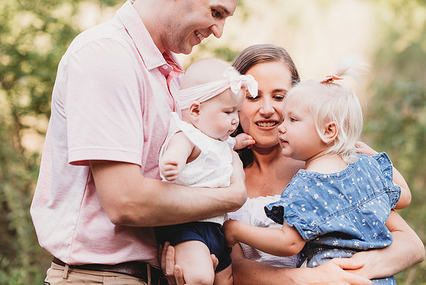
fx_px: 1006
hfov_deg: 23.9
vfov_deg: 16.1
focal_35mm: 85
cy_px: 142
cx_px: 213
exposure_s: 1/250
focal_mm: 85
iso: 100
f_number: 2.2
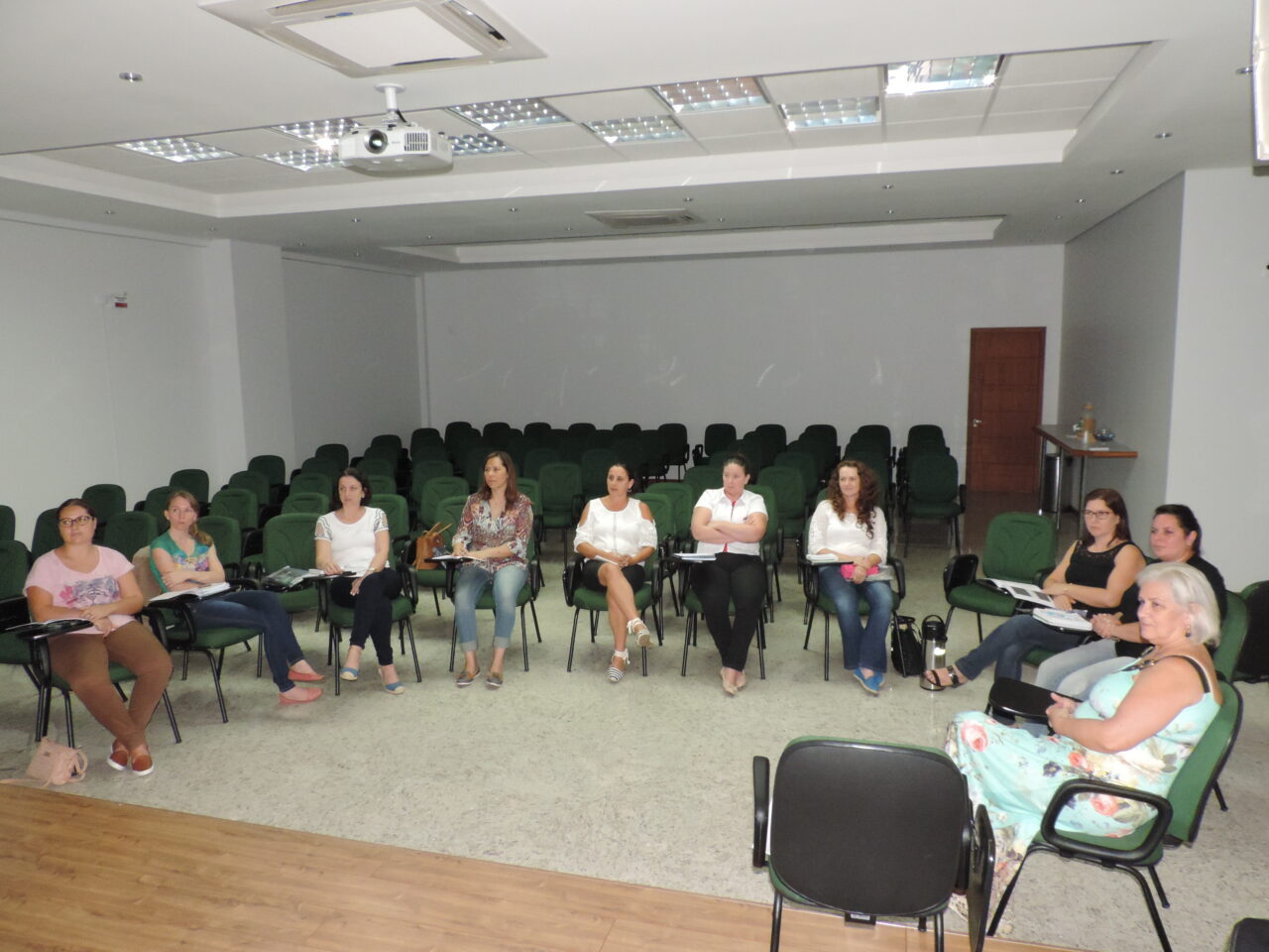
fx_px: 880
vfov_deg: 56.8
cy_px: 476
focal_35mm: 24
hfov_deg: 71.6
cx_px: 634
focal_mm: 4.3
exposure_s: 1/100
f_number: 3.3
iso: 720
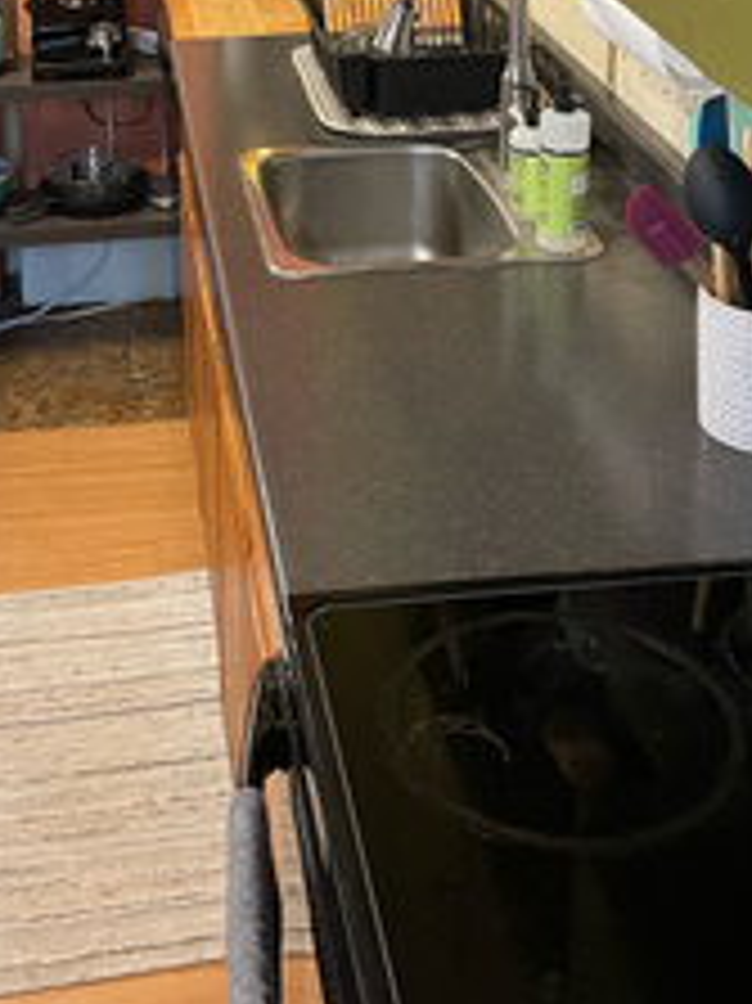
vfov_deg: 31.4
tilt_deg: -13.7
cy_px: -32
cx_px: 284
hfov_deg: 26.0
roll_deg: +1.0
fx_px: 1624
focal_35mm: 56
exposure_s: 1/60
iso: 250
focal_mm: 4.2
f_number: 1.6
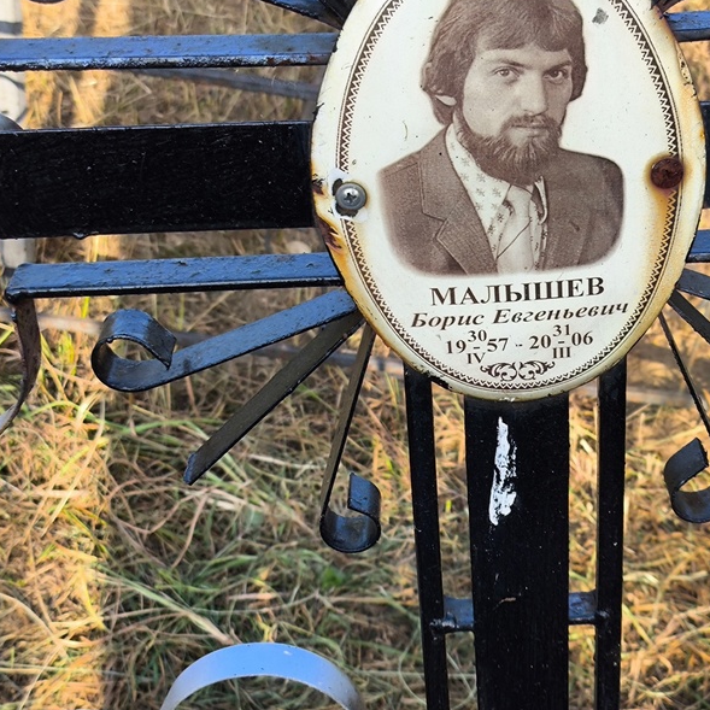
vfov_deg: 28.6
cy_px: 358
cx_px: 476
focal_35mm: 60
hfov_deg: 28.4
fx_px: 1392
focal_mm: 4.71
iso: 50
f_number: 1.7
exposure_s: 1/282
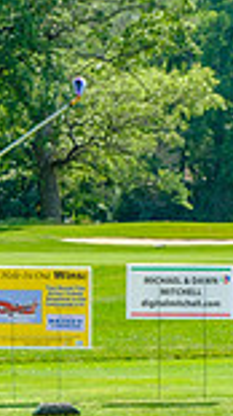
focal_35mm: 195
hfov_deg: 6.2
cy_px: 247
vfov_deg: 11.0
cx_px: -29
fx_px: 2145
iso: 200
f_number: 5.6
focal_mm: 42.5
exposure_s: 1/320
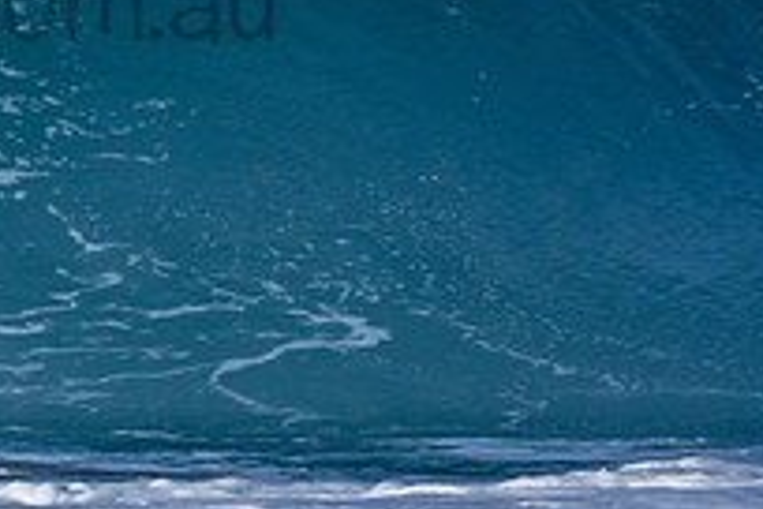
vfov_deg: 0.6
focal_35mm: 2132
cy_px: -47
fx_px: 45183
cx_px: -120
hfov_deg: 1.0
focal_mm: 500
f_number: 5.6
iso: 320
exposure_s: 1/1250
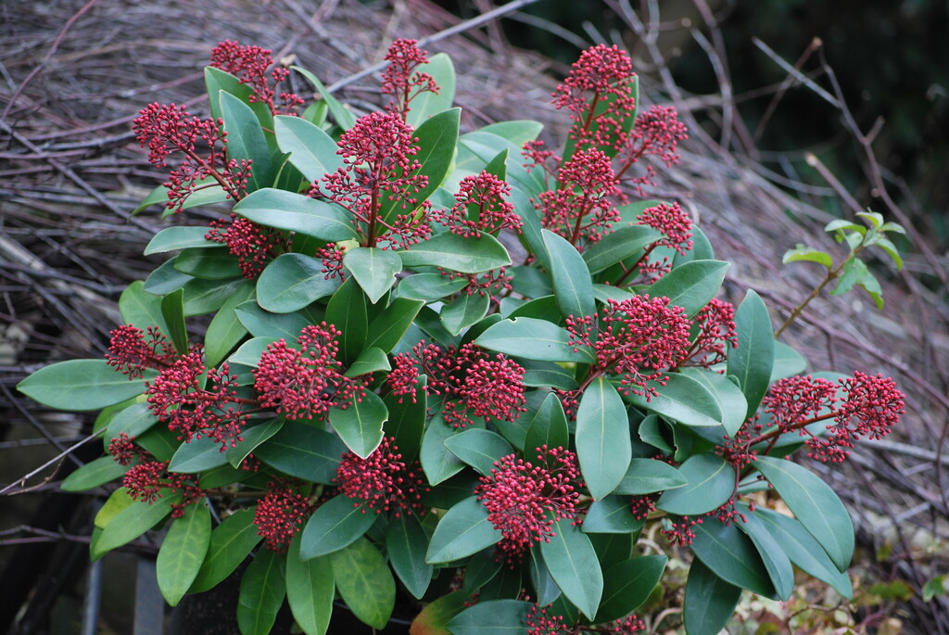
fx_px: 2850
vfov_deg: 12.7
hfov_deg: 18.9
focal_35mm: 108
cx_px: 474
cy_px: 318
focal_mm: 72
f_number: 4.2
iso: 200
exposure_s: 1/160
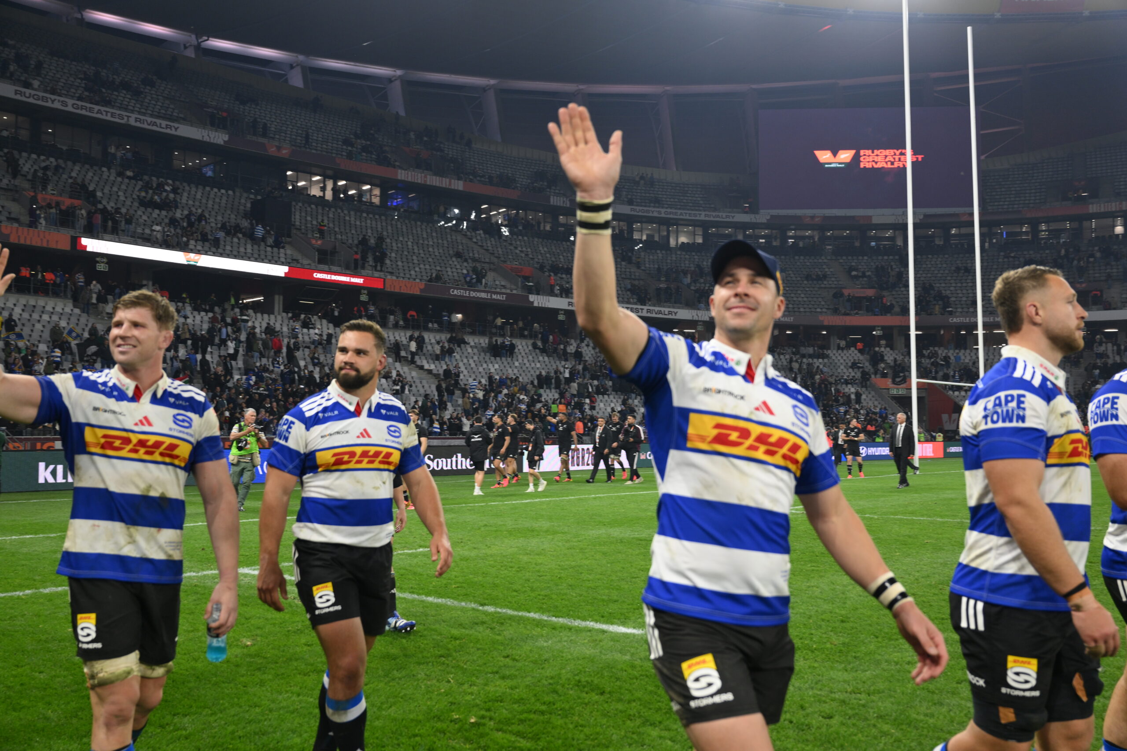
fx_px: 1064
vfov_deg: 38.9
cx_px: 564
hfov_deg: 55.8
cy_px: 376
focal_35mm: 34
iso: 400
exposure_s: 1/200
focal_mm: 34
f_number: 4
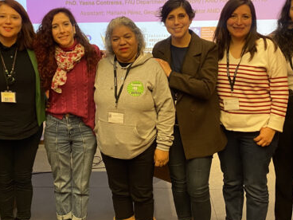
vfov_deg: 27.2
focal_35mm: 53
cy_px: 59
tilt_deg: -10.6
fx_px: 449
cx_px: 125
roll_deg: +0.8
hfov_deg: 36.1
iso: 250
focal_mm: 4.25
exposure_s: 1/50
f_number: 1.8
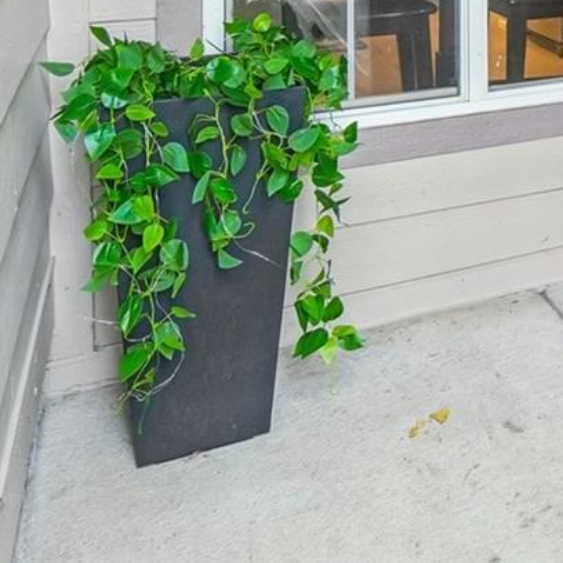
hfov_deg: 28.2
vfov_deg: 28.2
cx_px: 729
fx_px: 920
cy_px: -163
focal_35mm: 50
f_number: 8
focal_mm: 10
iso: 400
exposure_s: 1/15
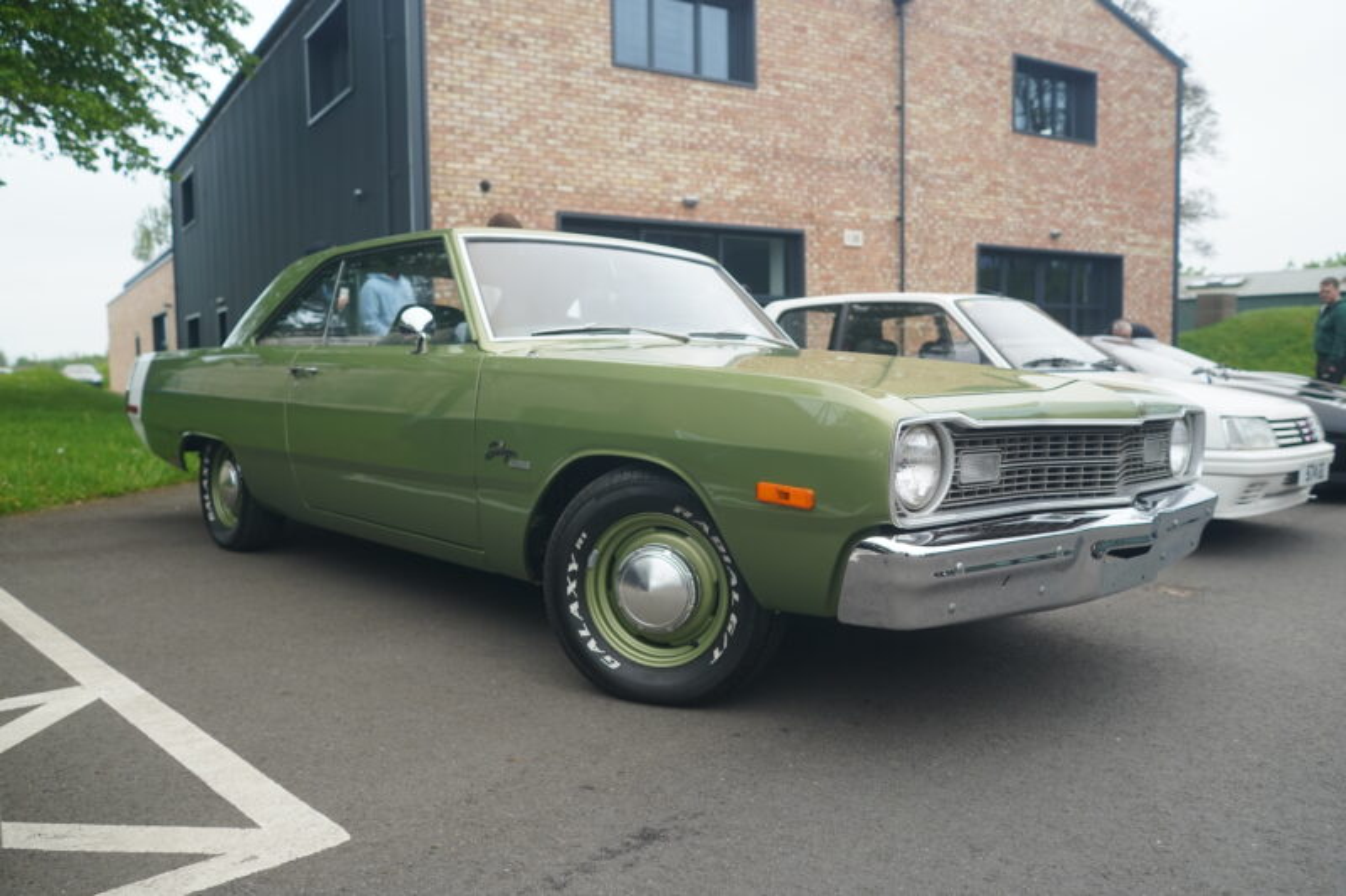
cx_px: 673
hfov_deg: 65.5
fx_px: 1047
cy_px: 448
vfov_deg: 46.4
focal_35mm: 28
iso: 320
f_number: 3.2
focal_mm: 28
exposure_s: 1/200
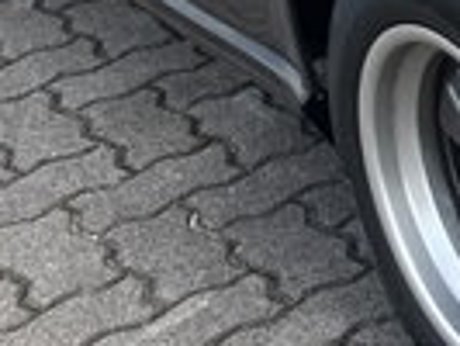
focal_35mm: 150
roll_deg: +0.2
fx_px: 1995
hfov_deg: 11.8
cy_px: -232
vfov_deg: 9.5
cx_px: 910
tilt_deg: -18.8
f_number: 1.6
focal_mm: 5.1
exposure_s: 1/696
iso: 50
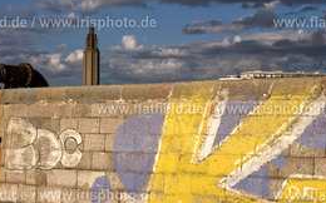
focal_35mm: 88
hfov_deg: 23.5
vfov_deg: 14.8
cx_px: 122
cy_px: 91
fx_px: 781
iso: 160
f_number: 11
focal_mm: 23
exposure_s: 1/340
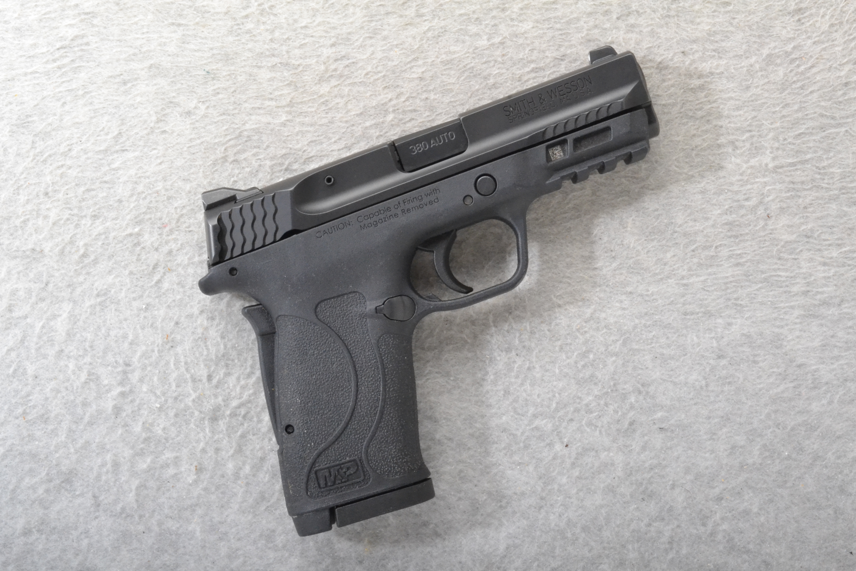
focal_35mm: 60
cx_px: 428
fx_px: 1427
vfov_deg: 22.6
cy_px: 286
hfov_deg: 33.4
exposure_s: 1/160
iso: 3200
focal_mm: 40
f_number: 20
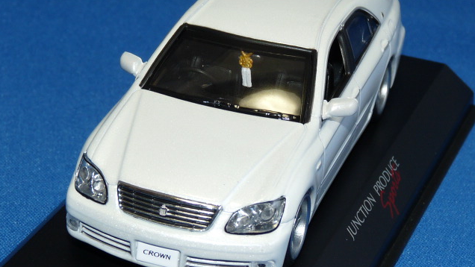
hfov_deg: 17.0
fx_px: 1587
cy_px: 122
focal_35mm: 126
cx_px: 237
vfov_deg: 9.6
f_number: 4
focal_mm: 11.5
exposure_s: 1/30
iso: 100
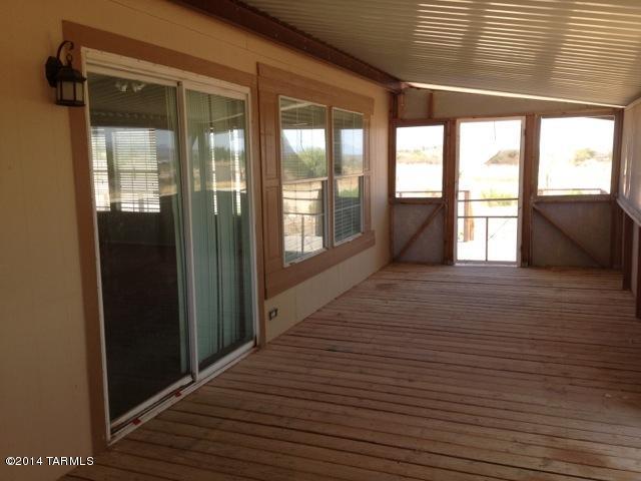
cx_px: 320
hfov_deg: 52.6
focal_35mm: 35
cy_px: 240
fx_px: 648
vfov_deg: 40.7
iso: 50
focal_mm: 4.28
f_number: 2.4
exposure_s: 1/209
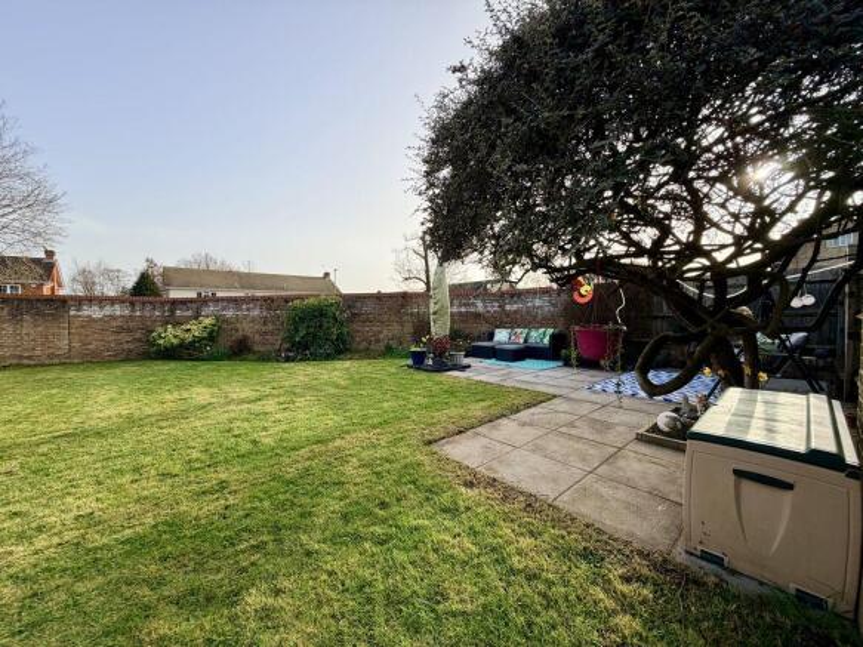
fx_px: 349
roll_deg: +1.4
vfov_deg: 85.7
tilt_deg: -0.3
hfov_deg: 102.1
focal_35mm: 14
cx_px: 432
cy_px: 324
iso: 40
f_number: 2.2
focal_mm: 2.22
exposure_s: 1/770
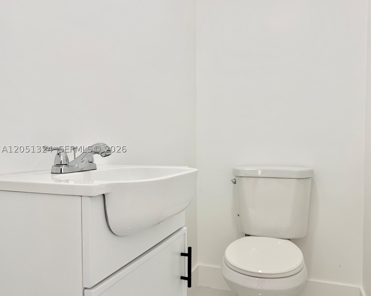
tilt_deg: -0.9
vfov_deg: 54.9
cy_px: 149
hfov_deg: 65.9
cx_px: 205
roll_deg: +0.4
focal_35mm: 26
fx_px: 285
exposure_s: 1/212
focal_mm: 6.76
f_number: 1.78
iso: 64
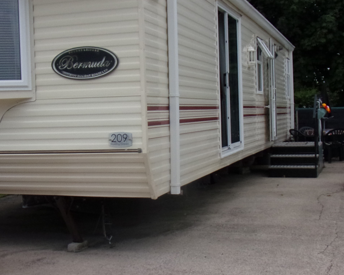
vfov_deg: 26.7
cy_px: 121
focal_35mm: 57
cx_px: 150
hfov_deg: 33.0
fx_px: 580
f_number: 3.3
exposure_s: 1/1100
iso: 80
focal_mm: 4.3
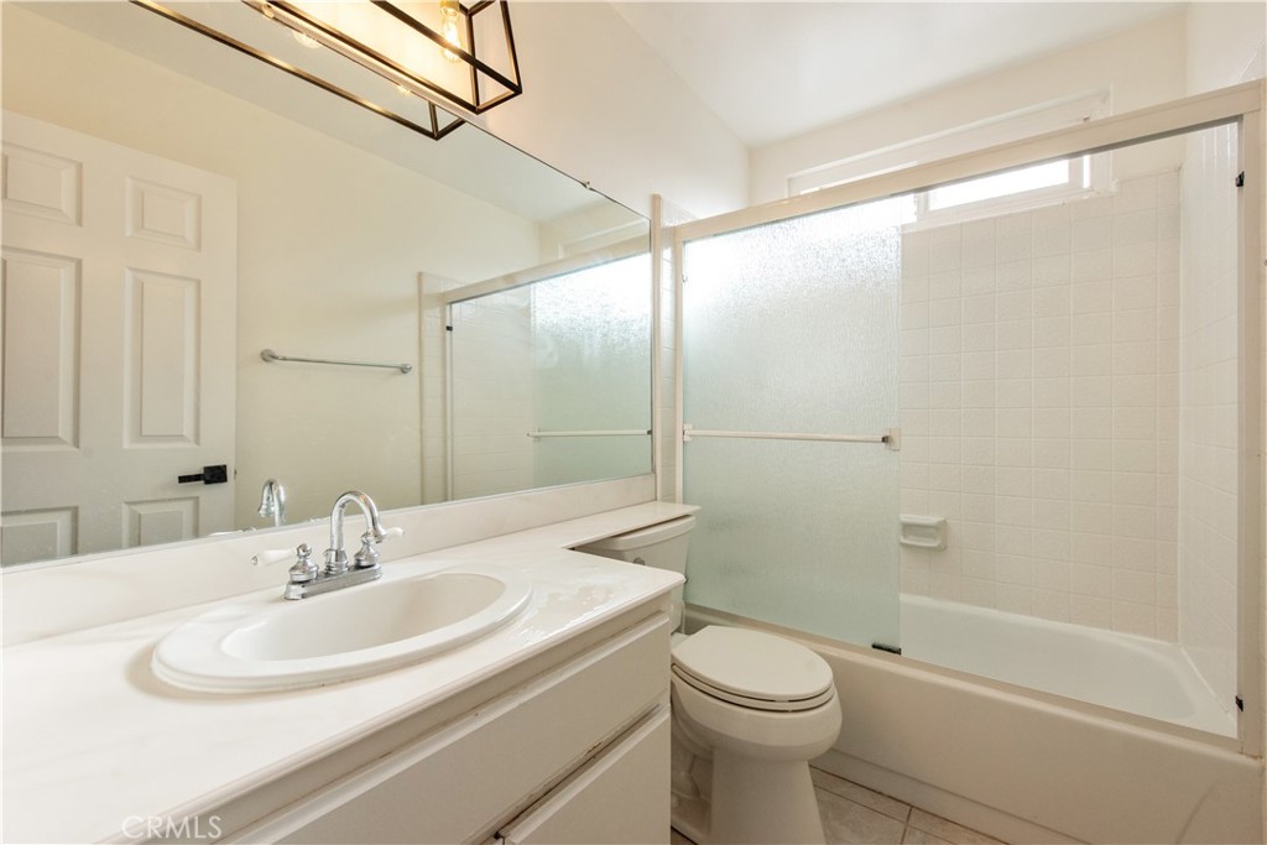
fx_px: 528
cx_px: 634
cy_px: 422
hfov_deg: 100.4
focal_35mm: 15
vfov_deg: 77.3
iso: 400
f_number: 8
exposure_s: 1/250
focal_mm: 15
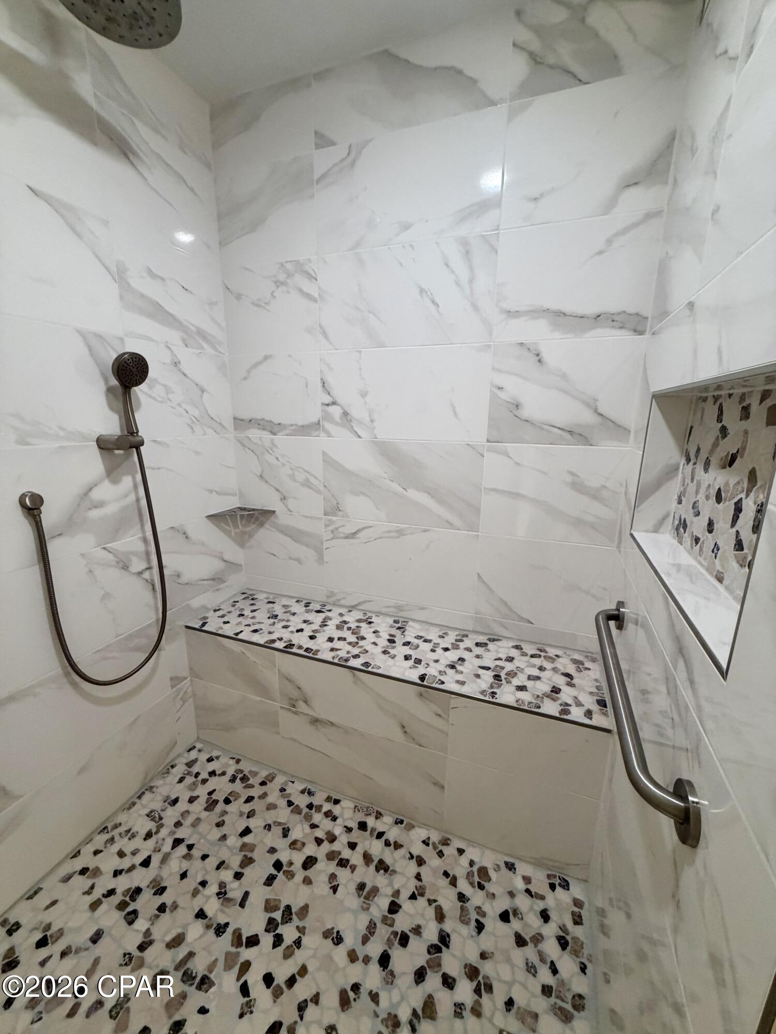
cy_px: 517
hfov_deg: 85.7
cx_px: 388
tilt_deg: -12.7
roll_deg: -1.4
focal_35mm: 14
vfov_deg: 102.1
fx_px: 418
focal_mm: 2.22
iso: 320
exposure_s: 1/120
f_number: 2.2
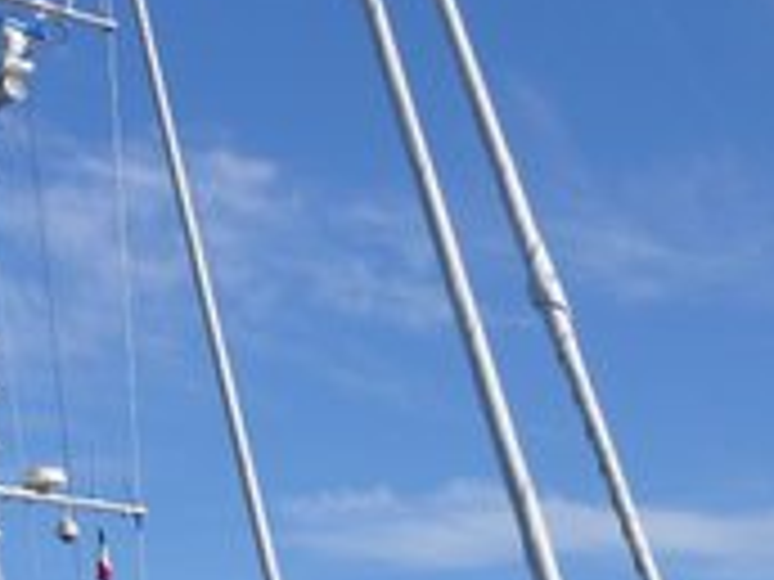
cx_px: 148
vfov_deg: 9.0
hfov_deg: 12.1
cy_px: 782
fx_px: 3622
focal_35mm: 162
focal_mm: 12.3
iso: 100
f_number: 8
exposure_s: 1/500
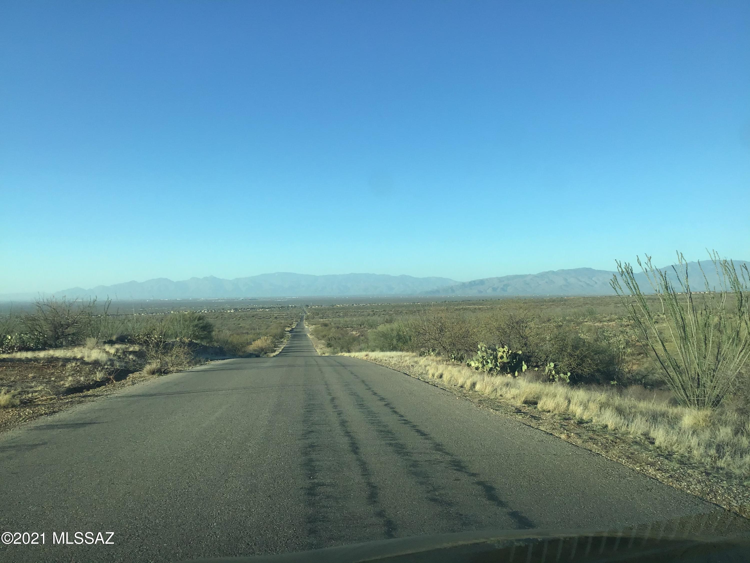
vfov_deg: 45.4
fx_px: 672
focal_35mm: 31
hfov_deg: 58.4
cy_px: 282
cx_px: 375
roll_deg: -0.1
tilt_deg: +0.0
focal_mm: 3.3
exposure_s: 1/831
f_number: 2.4
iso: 25
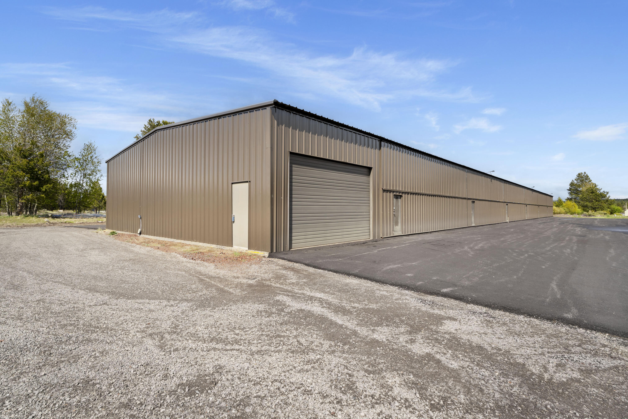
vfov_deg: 67.7
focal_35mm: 18
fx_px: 312
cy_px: 210
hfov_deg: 90.3
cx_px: 314
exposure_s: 1/100
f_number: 7.1
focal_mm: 17.9
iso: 100
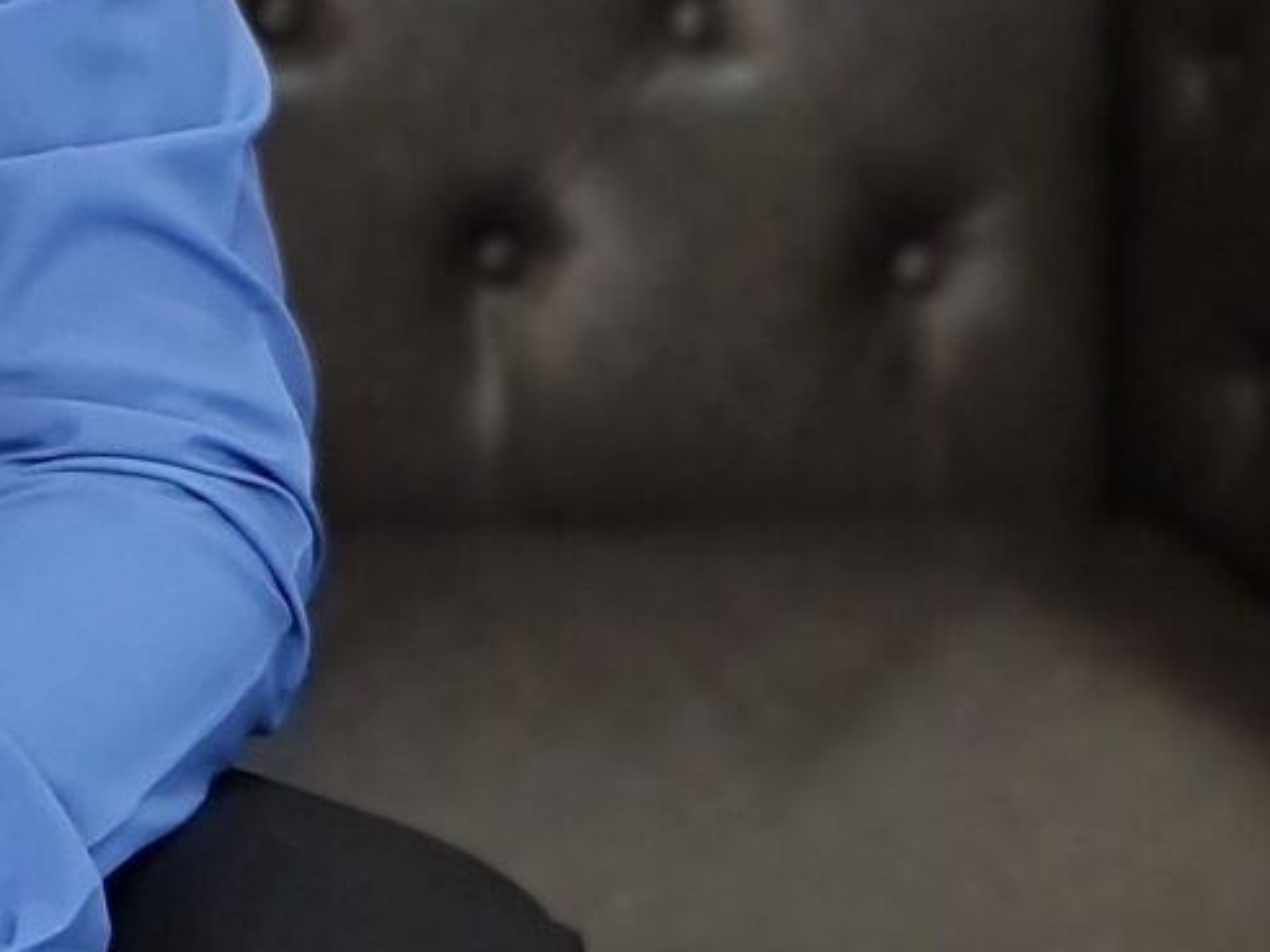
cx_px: -955
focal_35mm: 130
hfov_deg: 13.7
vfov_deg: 11.4
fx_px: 4769
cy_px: 214
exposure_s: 1/60
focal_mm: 7
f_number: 1.8
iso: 250
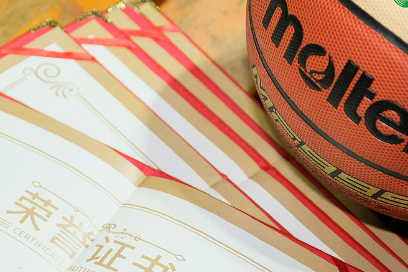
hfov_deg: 12.7
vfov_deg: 8.4
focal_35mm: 162
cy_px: 241
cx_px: 126
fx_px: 1835
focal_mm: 55
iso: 2000
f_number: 2.8
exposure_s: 1/250
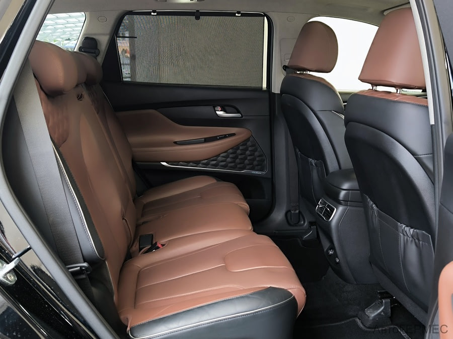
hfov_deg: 52.6
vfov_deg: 40.7
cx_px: 226
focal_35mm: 35
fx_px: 458
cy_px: 170
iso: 250
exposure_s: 1/50
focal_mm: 6.92
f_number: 1.9
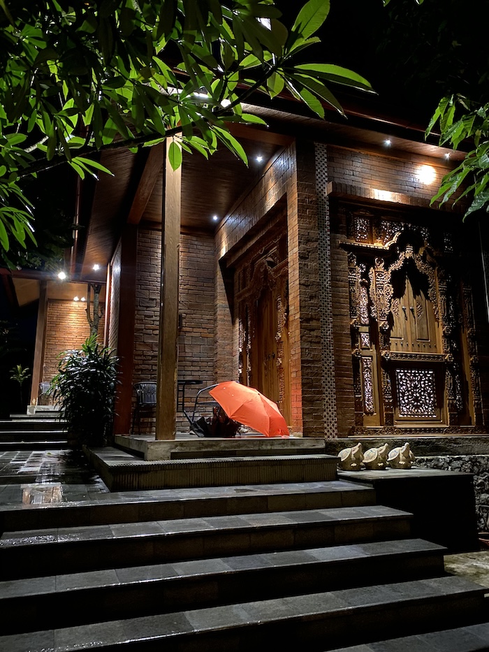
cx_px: 244
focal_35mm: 26
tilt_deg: +13.1
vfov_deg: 67.3
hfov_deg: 53.1
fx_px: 490
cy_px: 326
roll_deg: -0.7
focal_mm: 4.25
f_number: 1.8
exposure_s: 1/4
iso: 640
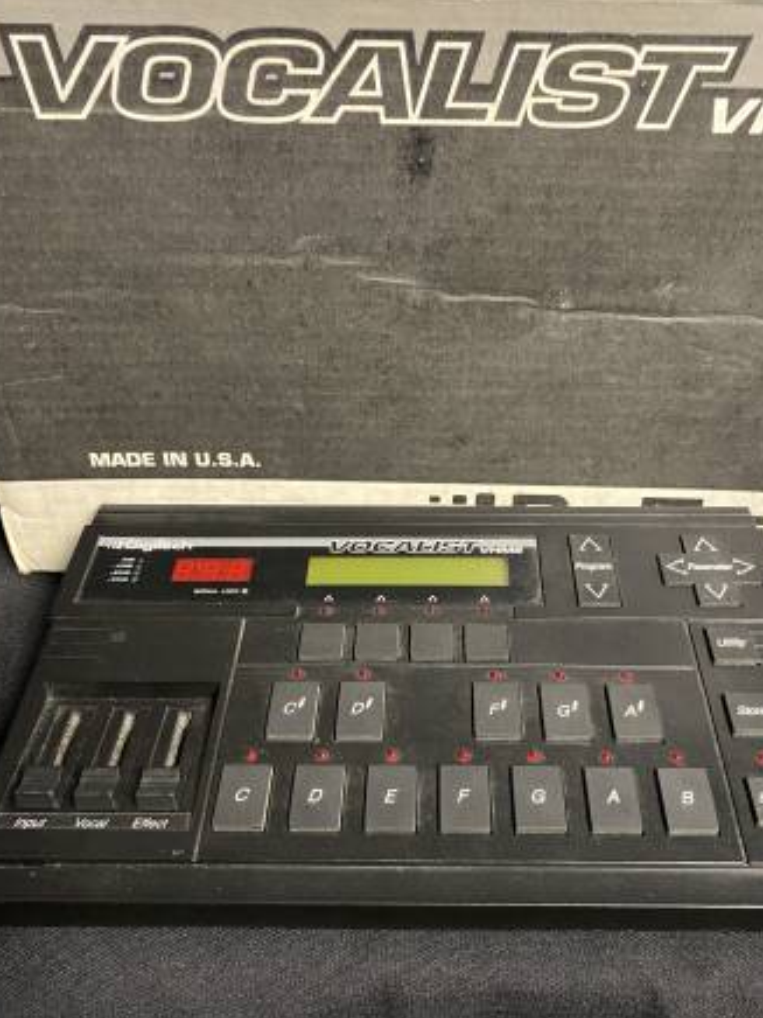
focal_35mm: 31
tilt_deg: -34.1
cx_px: 422
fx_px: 911
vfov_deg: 58.2
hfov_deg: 45.4
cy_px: 560
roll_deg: +1.3
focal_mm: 4.25
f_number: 1.8
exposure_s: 1/30
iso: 640
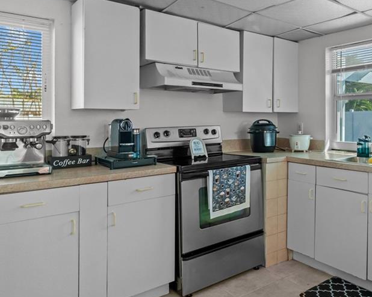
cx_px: 270
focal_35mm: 28
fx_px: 308
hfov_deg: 59.6
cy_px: 129
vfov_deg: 51.4
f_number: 7.1
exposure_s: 1/25
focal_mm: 12
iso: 2000
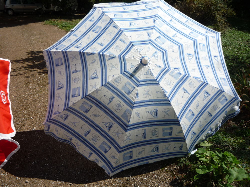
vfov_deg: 46.8
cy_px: 94
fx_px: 217
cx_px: 125
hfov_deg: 60.0
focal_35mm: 30
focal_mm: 5.2
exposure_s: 1/400
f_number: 5.6
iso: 100
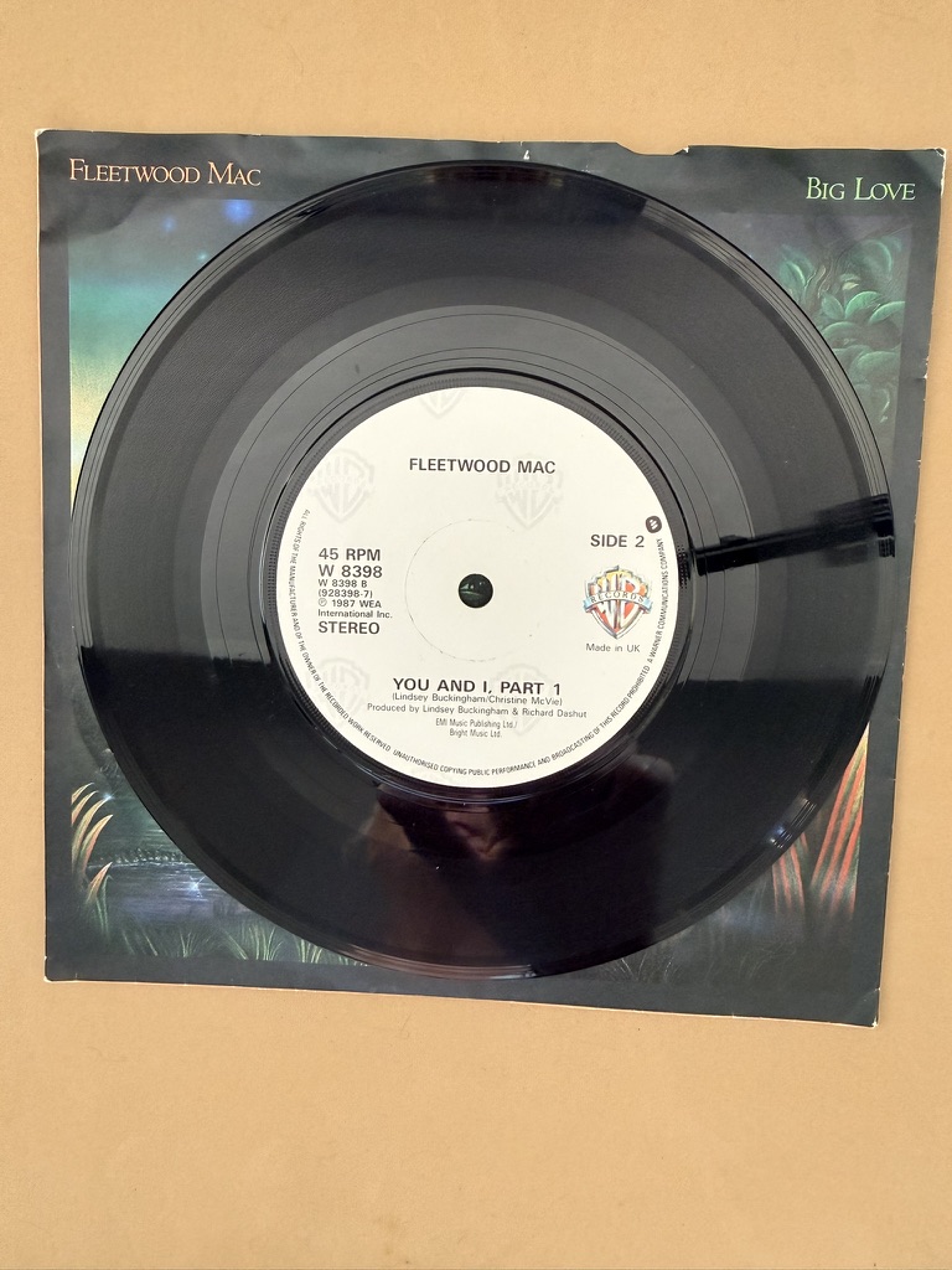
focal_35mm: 24
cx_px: 476
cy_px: 635
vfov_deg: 71.6
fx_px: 880
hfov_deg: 56.8
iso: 320
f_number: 2.2
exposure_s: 1/68
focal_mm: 2.22
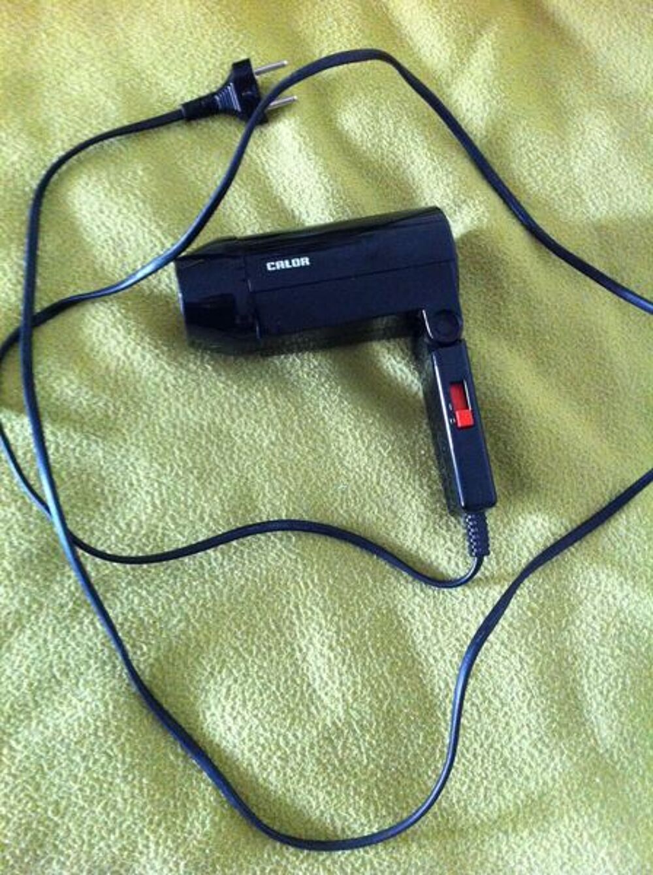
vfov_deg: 52.7
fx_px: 883
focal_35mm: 35
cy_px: 438
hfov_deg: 40.6
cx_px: 326
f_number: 2.8
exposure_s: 1/15
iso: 500
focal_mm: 3.85
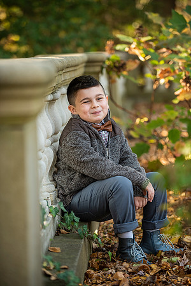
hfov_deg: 9.1
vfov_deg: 13.7
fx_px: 1194
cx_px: 96
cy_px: 143
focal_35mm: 150
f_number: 3.5
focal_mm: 150
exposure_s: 1/200
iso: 250
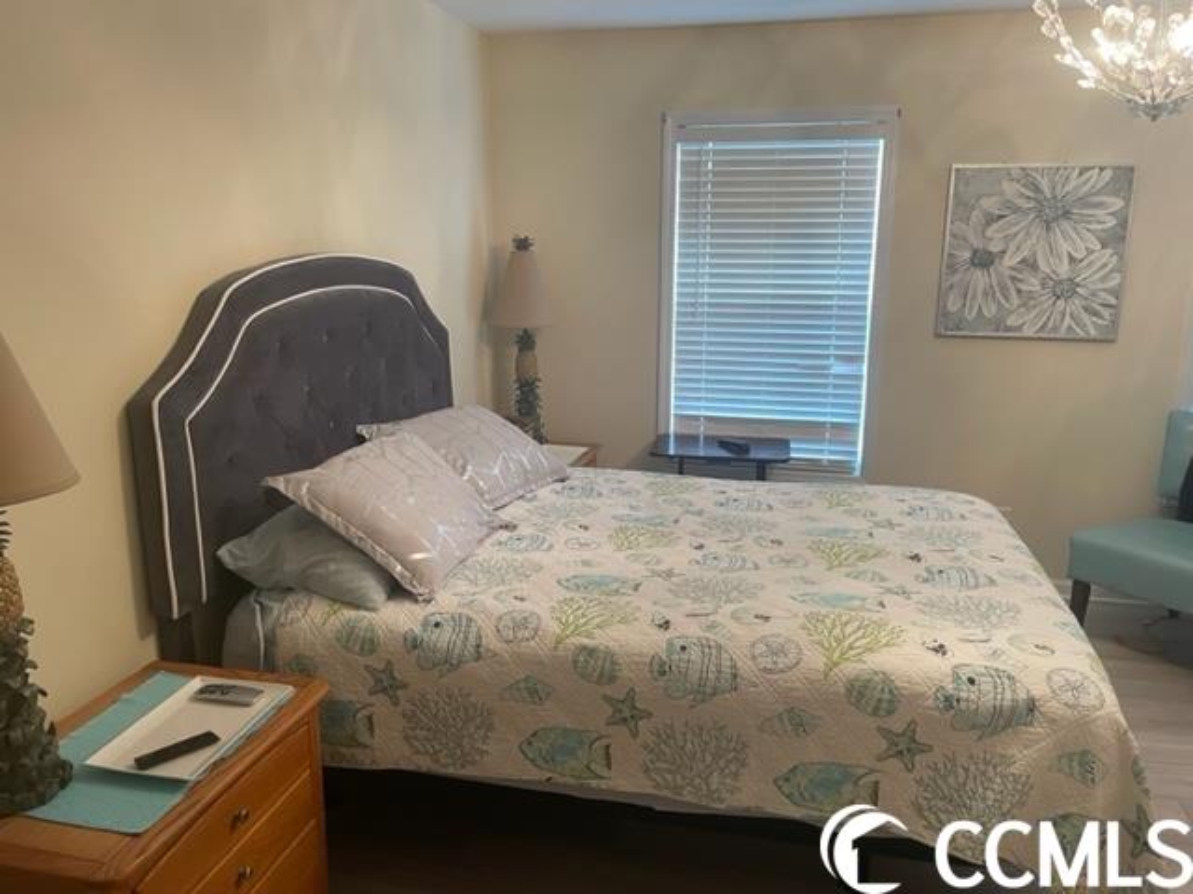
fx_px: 896
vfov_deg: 53.1
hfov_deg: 67.3
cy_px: 447
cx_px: 596
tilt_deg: -11.6
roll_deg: +0.1
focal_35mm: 26
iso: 100
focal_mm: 4.2
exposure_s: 1/60
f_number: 1.6
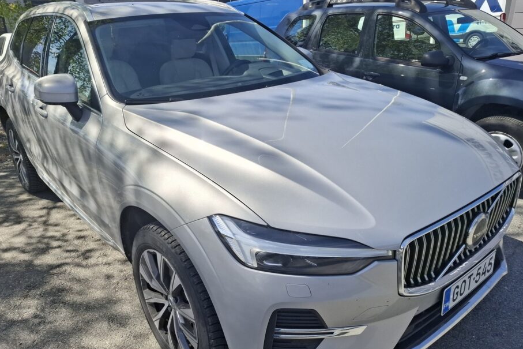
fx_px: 392
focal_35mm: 27
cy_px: 191
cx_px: 244
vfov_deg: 47.9
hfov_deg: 67.3
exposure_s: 1/1751
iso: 50
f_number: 1.8
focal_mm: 5.54
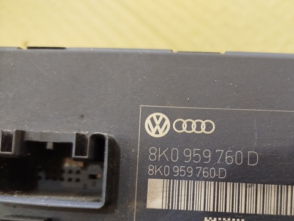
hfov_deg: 55.7
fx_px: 272
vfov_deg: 43.7
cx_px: 195
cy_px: 142
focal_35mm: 32
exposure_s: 1/33
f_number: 1.7
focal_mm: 5.31
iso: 320
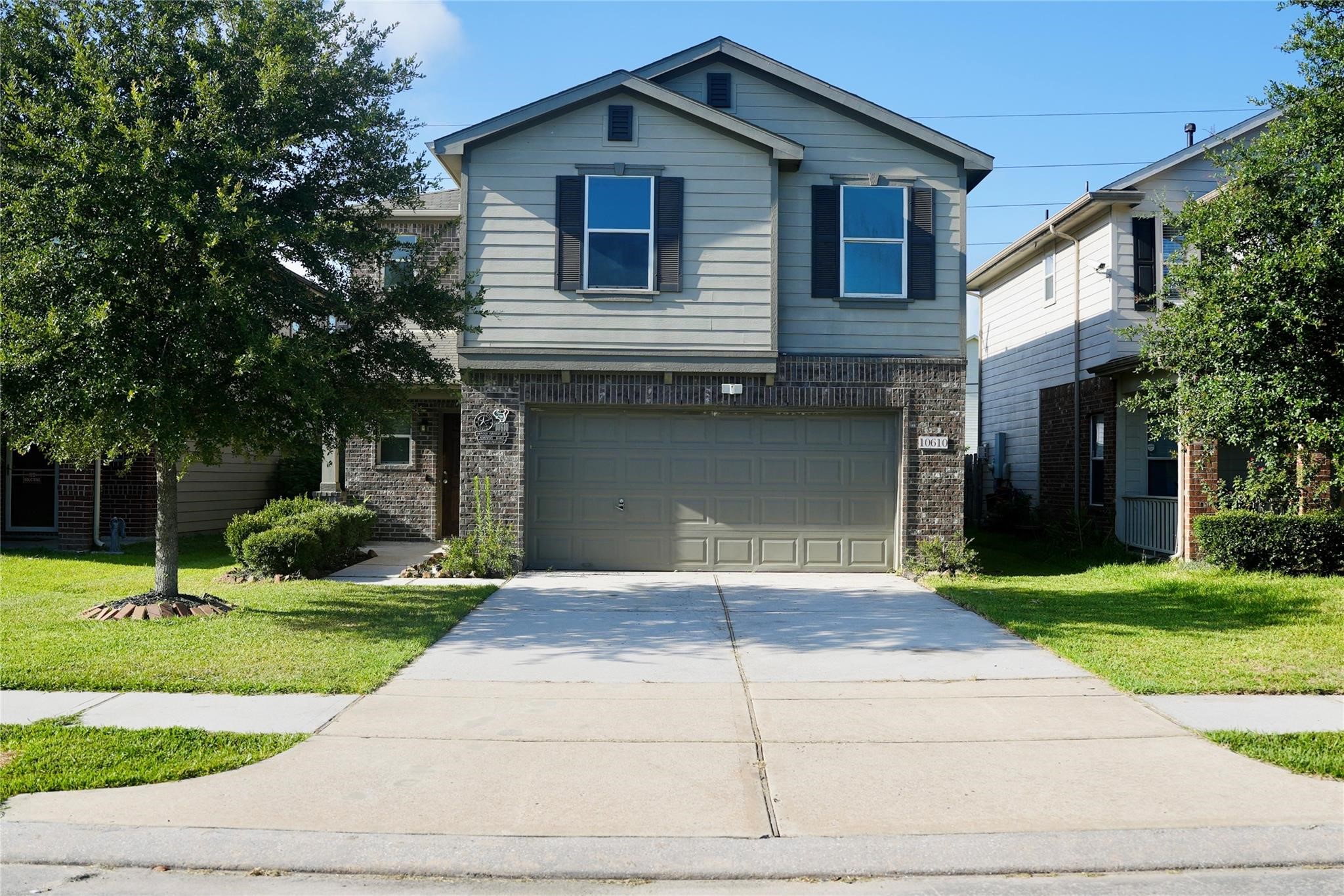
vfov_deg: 53.1
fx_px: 896
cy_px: 448
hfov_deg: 73.7
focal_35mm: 24
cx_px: 672
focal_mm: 24
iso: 125
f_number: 2.8
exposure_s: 1/2000
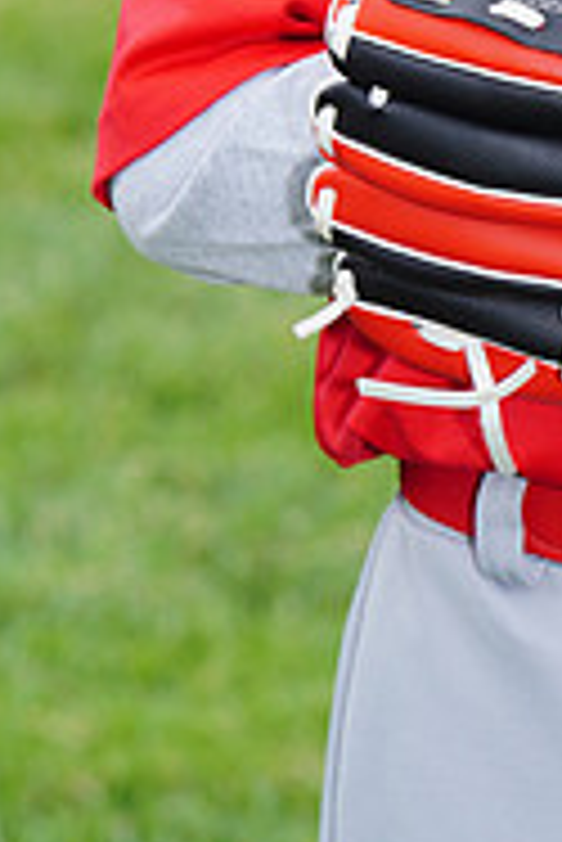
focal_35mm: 619
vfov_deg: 3.3
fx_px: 14467
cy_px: -306
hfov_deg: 2.2
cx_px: 717
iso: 200
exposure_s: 1/250
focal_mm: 200
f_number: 9
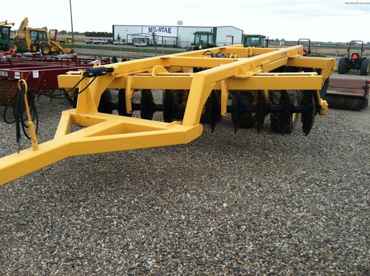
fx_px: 373
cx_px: 185
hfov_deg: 52.7
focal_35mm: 35
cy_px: 138
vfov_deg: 40.6
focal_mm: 3.85
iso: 80
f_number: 2.8
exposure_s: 1/441
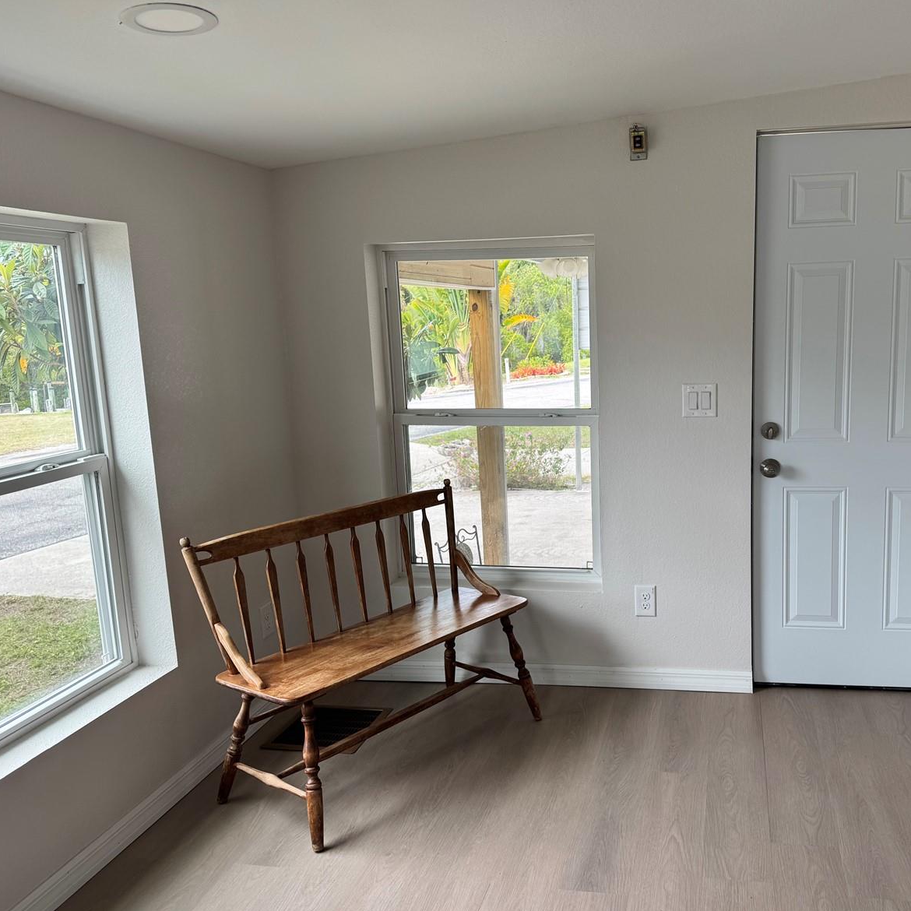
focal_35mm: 29
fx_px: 863
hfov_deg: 54.8
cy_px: 453
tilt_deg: -10.1
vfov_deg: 55.6
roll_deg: +0.8
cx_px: 582
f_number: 1.78
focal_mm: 6.76
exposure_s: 1/372
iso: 80
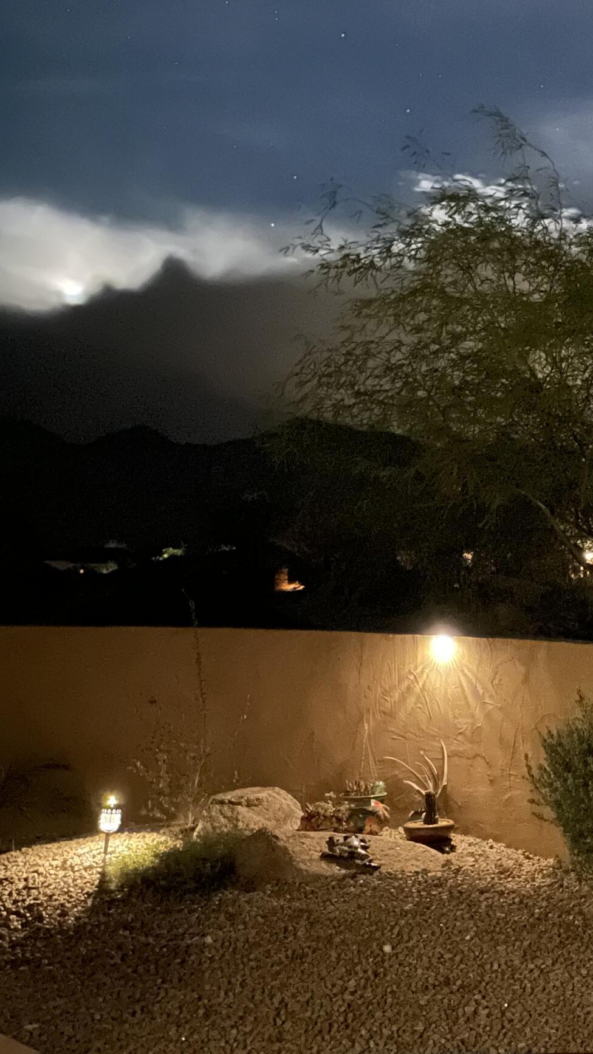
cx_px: 693
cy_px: 516
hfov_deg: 22.7
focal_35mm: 49
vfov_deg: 42.1
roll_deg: -0.5
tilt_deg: +1.5
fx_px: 1369
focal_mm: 4.2
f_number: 1.6
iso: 4000
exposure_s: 1/4
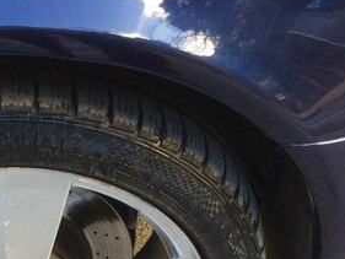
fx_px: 678
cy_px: 292
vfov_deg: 20.5
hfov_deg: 27.0
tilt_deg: -48.8
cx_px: 2
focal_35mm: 68
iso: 40
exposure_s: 1/50
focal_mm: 4.15
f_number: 2.2
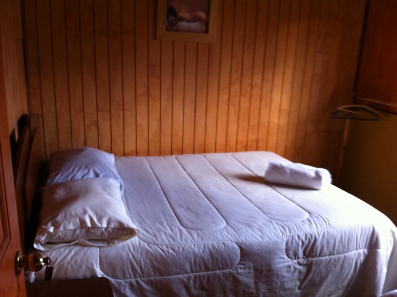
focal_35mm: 35
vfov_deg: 40.6
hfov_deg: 52.7
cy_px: 148
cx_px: 198
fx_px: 401
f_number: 2.8
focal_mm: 3.85
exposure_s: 1/15
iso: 125
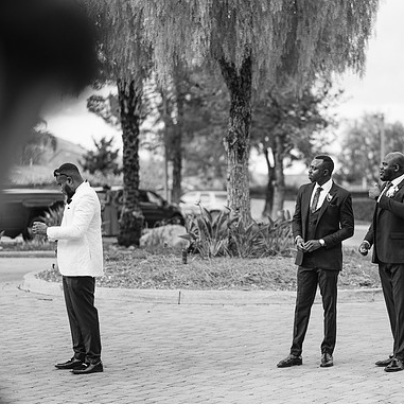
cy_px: 204
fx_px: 1452
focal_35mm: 110
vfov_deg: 15.8
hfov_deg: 15.8
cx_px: 284
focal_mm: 85
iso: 100
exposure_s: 1/2500
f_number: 2
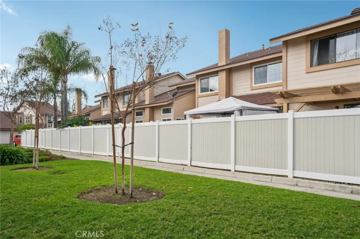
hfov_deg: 73.8
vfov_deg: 53.1
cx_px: 180
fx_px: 240
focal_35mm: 24
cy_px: 120
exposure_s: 1/160
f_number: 8
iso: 50
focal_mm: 24
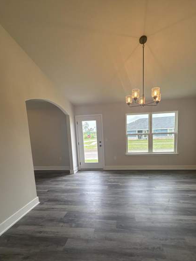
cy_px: 149
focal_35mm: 16
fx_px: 121
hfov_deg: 77.8
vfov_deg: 93.9
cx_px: 110
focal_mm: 2.22
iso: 50
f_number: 2.2
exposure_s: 1/120
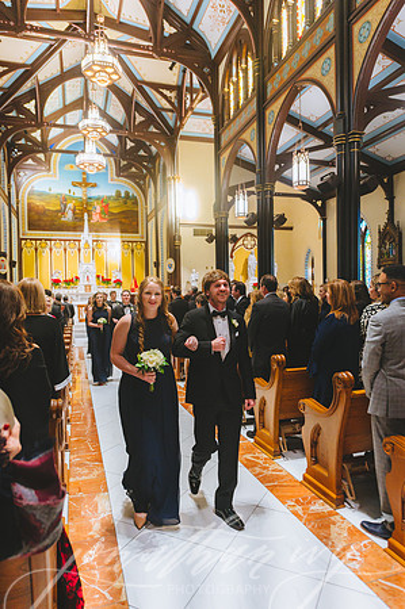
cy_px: 304
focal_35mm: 24
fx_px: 406
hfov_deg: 53.0
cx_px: 202
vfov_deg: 73.8
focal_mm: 24
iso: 2500
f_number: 3.2
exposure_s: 1/250
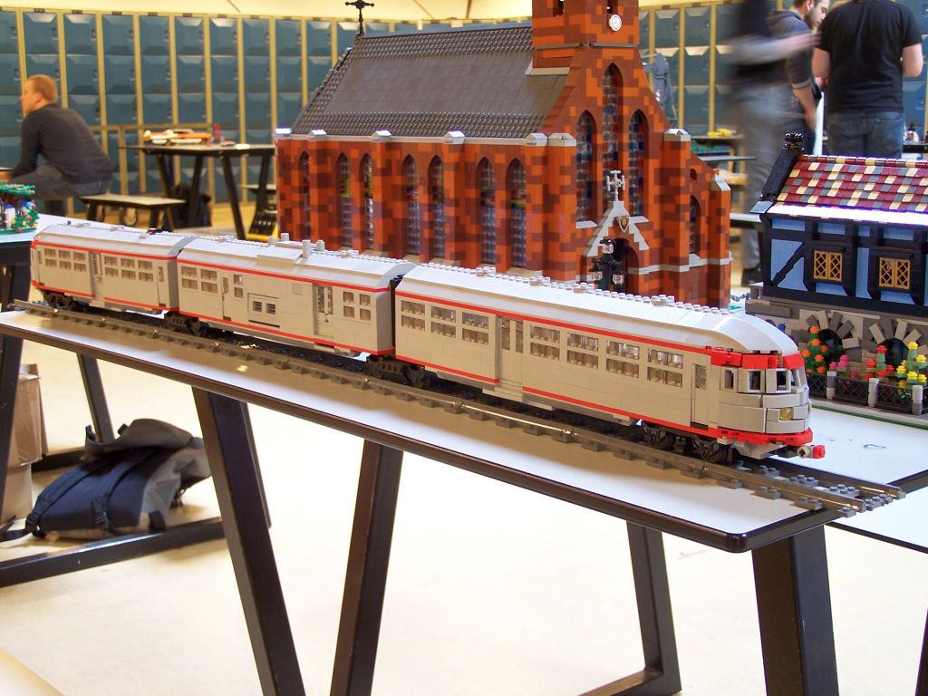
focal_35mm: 51
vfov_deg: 28.6
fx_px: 1367
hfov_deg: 37.5
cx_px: 464
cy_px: 348
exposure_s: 1/4
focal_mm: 8.5
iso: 80
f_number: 3
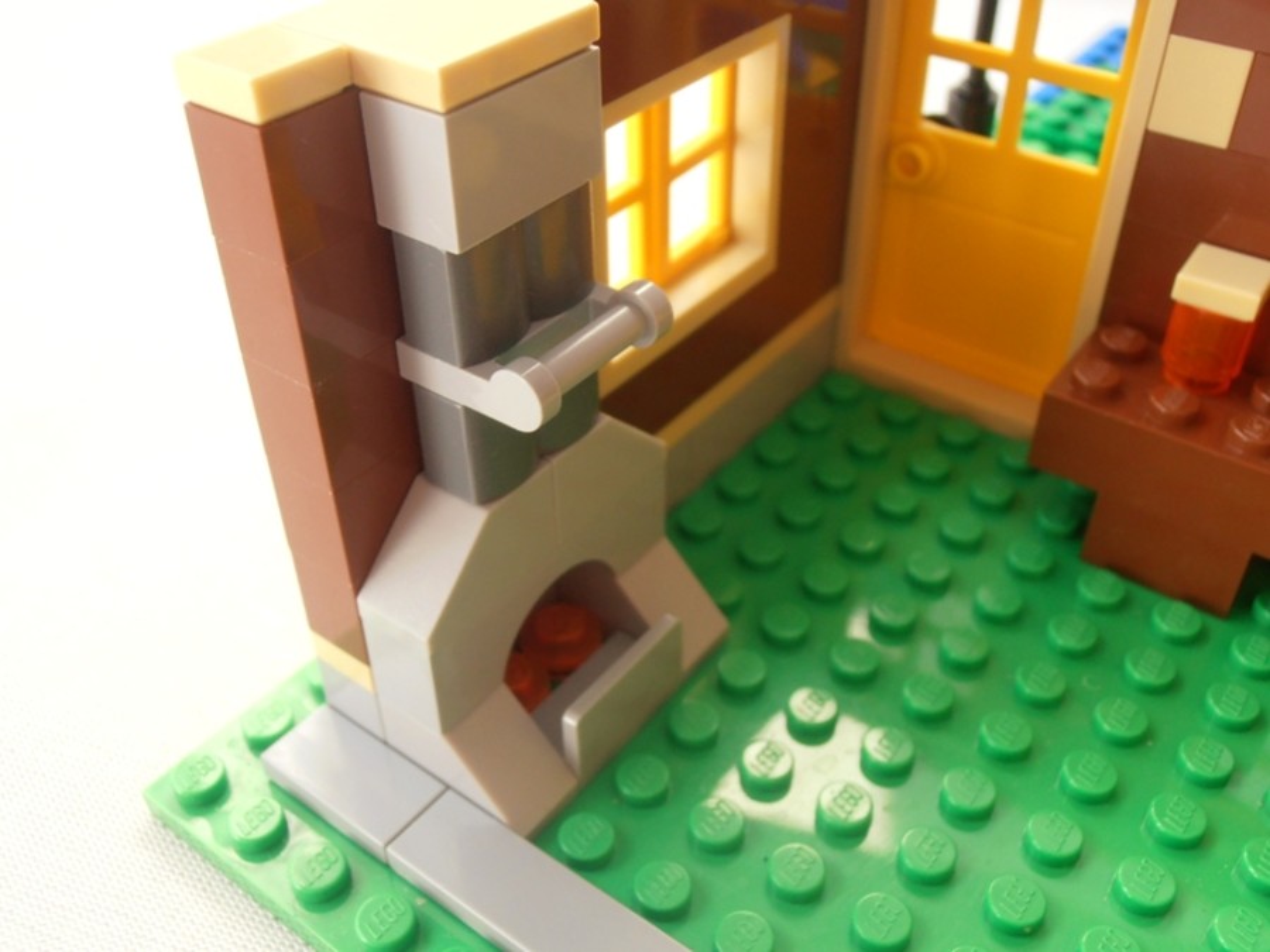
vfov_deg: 38.7
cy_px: 476
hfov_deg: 50.1
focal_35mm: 37
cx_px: 635
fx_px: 1357
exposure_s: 1/25
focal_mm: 6.61
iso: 125
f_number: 3.9
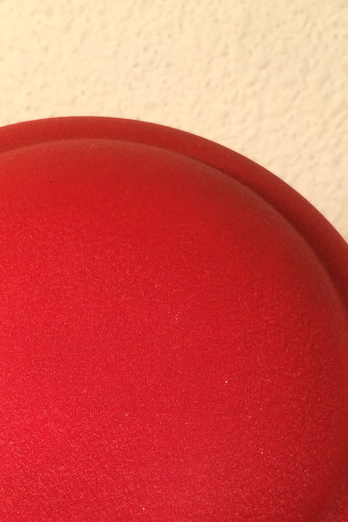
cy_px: 423
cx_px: 118
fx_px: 783
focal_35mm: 54
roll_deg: -0.9
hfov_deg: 24.9
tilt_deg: -30.9
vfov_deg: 35.6
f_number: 2.2
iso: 50
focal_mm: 4.15
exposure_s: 1/33
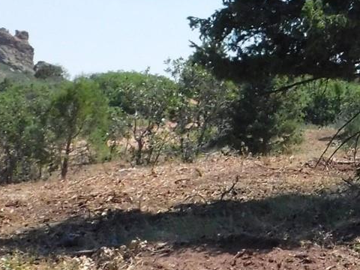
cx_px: 529
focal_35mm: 120
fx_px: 1248
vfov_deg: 12.0
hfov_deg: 15.3
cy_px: -85
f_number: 7
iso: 800
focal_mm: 6.3
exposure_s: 1/1500
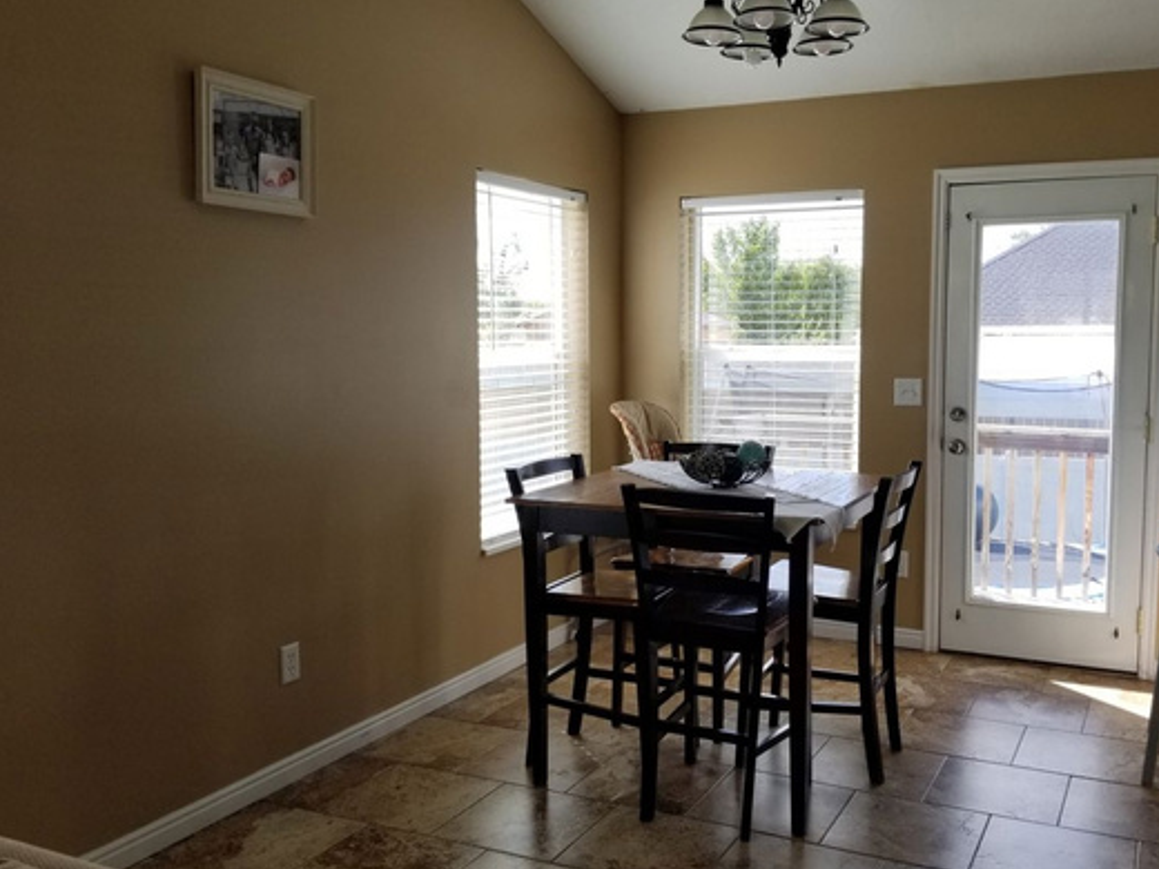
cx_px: 675
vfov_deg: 44.2
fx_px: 1071
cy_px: 428
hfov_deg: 56.5
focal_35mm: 32
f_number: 1.7
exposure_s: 1/388
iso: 50
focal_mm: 4.3
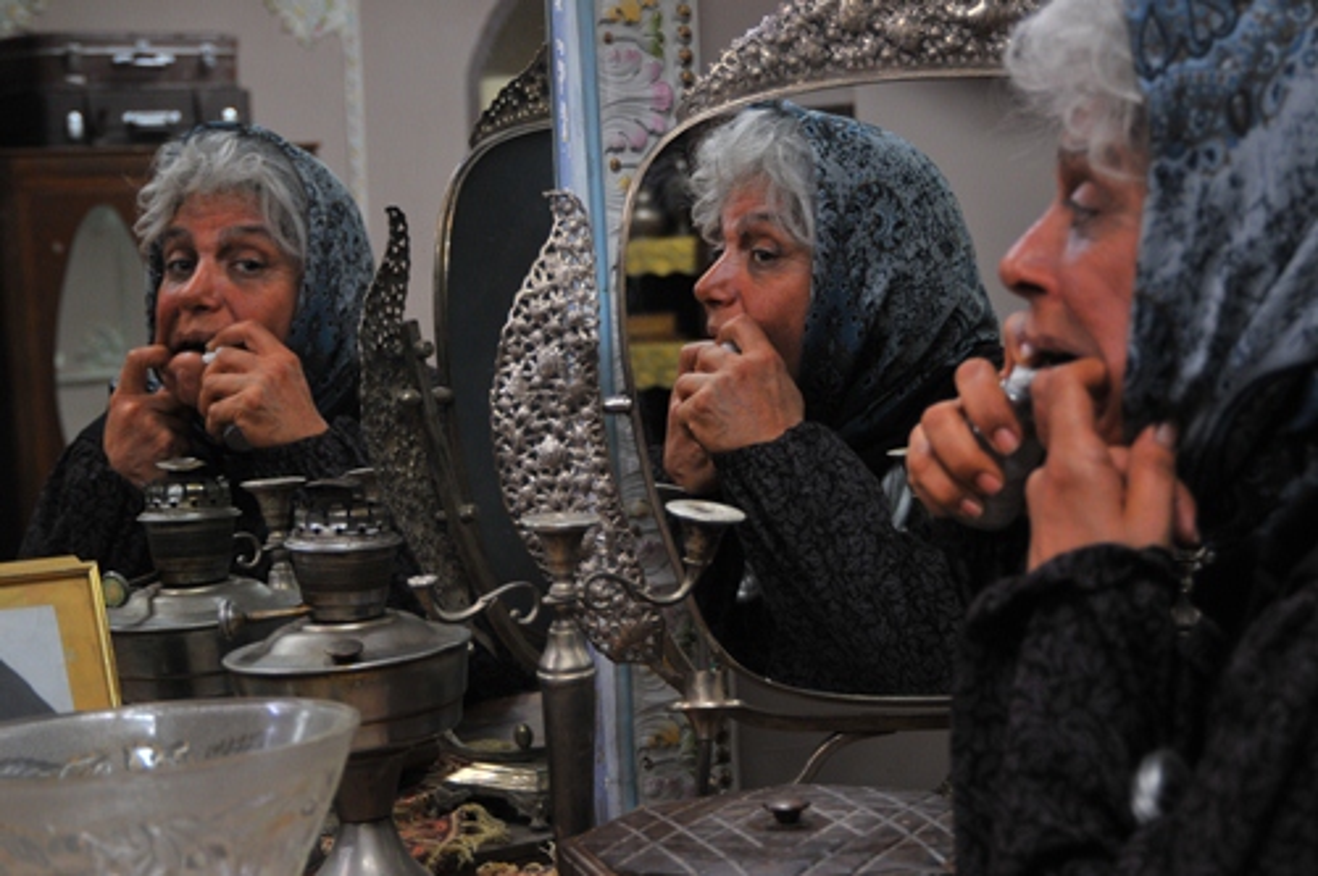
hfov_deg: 29.9
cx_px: 659
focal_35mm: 68
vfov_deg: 20.1
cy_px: 438
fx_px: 2469
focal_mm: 45
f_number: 4.5
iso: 400
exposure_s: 1/50
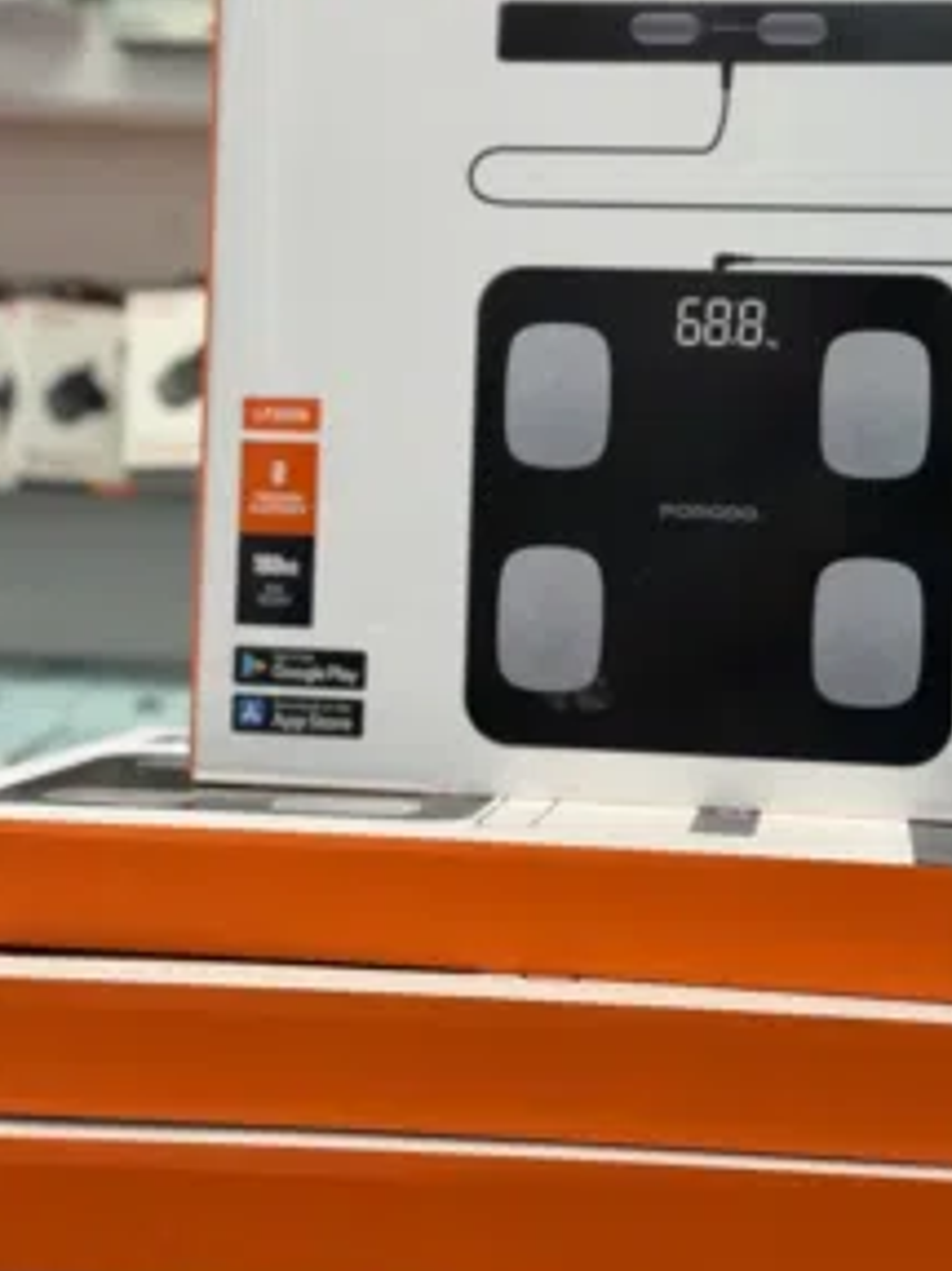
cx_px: 518
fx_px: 2459
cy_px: 478
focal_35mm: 67
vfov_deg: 28.9
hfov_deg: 21.9
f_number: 1.78
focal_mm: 6.76
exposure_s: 1/100
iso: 50
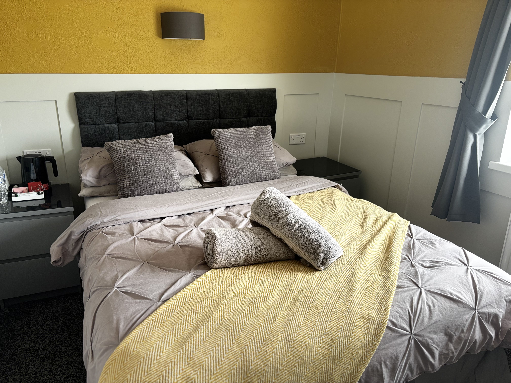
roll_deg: -0.3
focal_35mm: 26
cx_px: 256
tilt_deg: -17.7
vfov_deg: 53.1
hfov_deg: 67.3
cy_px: 192
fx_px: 384
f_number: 1.6
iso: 125
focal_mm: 5.96
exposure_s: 1/121
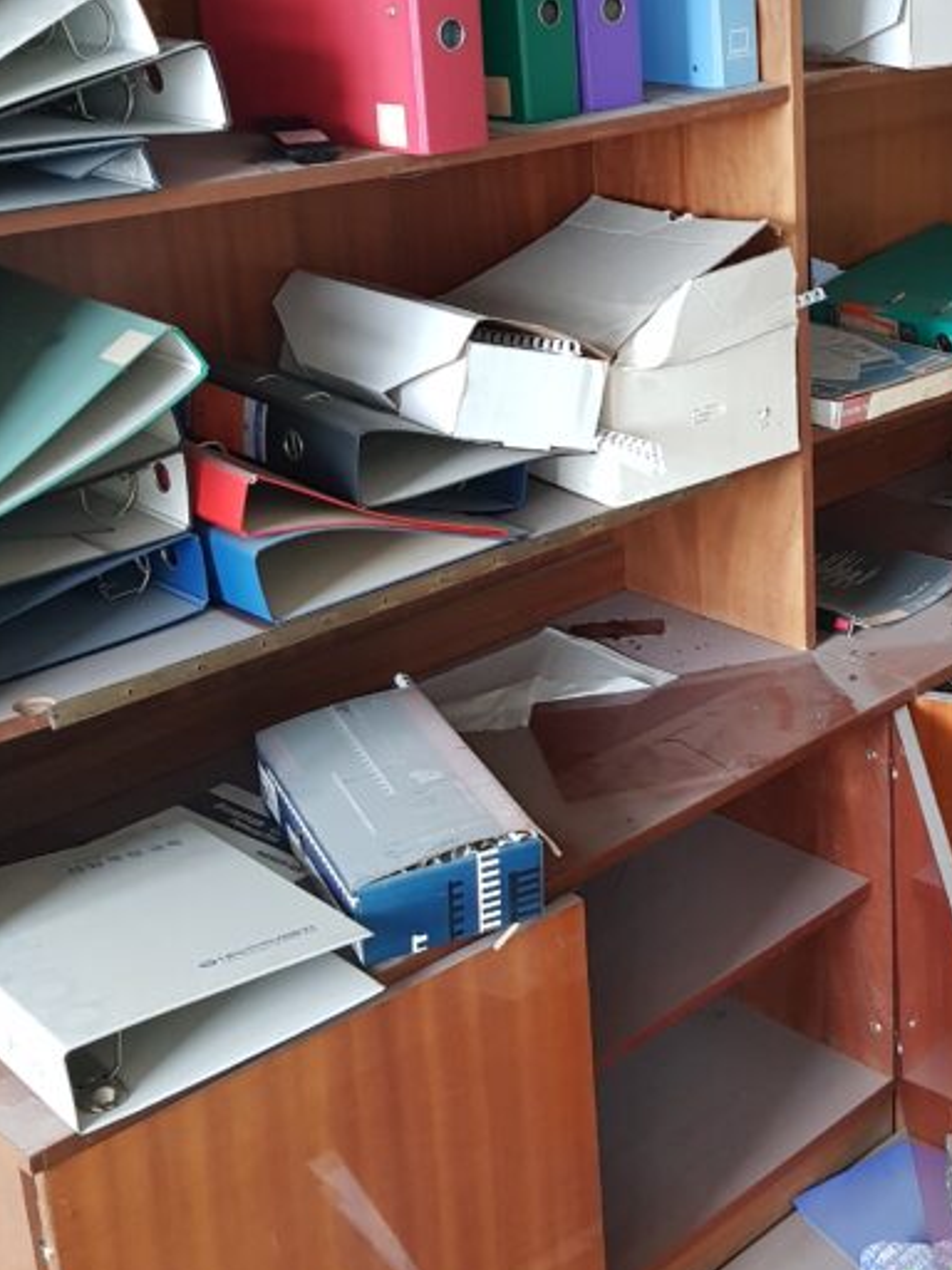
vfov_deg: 36.5
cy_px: 432
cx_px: 865
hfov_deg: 27.0
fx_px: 1907
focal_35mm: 52
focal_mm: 4.2
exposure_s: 1/30
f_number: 1.7
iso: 200
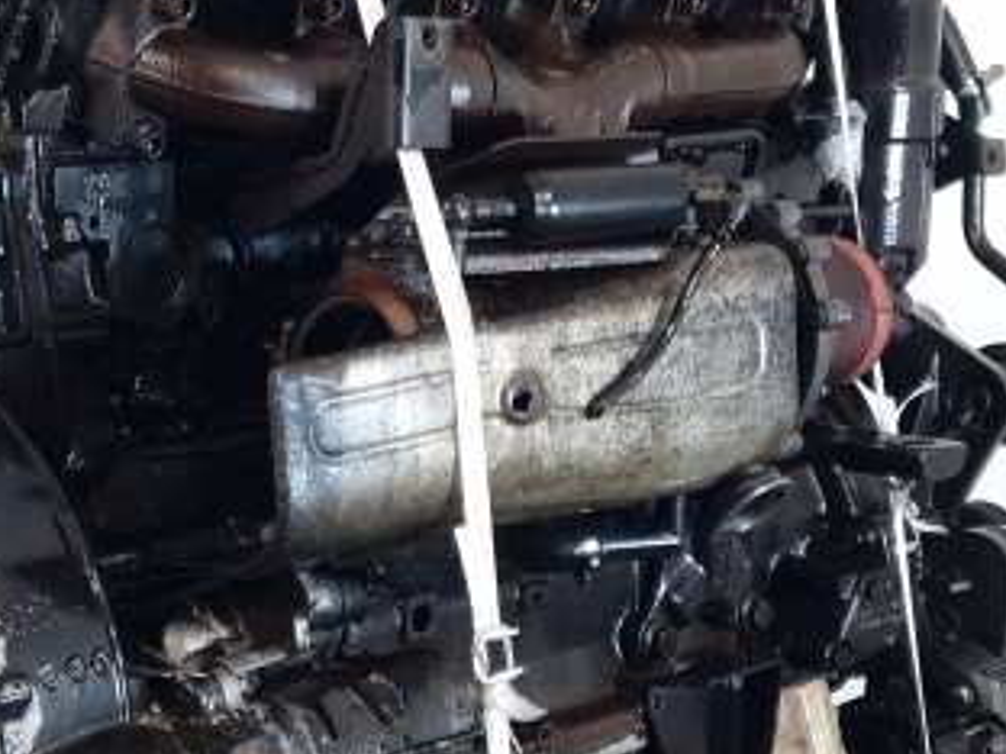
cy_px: 567
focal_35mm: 59
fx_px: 1715
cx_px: 342
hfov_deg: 32.4
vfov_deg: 24.5
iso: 100
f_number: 1.8
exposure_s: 1/50
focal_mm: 6.4
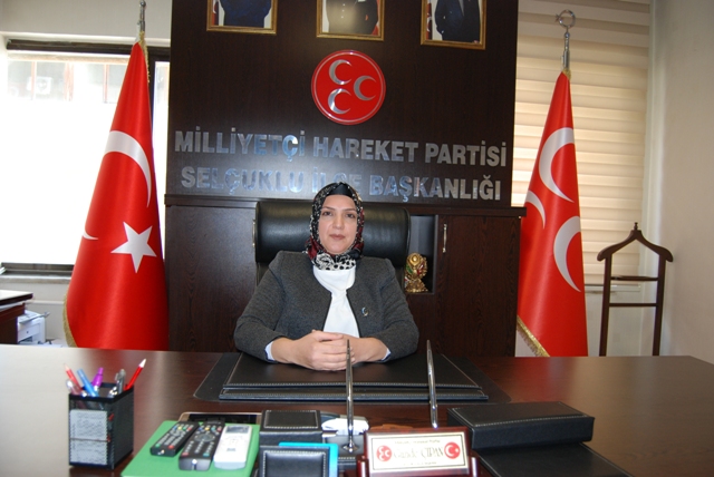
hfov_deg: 64.5
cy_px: 238
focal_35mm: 28
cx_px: 357
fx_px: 566
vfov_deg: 45.8
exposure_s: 1/60
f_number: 4
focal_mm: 19
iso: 400
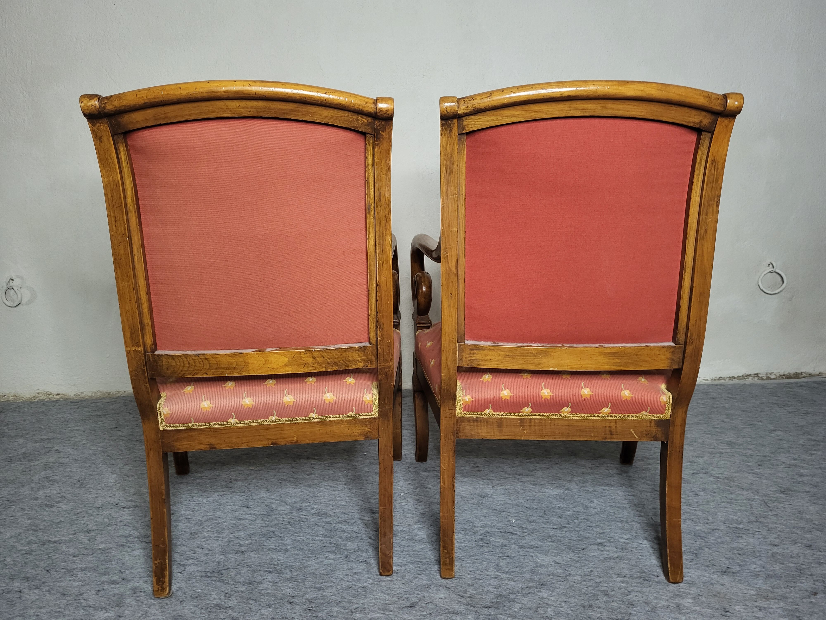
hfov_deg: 67.3
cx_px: 413
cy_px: 310
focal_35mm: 26
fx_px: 620
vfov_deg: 53.1
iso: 250
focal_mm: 5.4
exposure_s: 1/40
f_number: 1.8
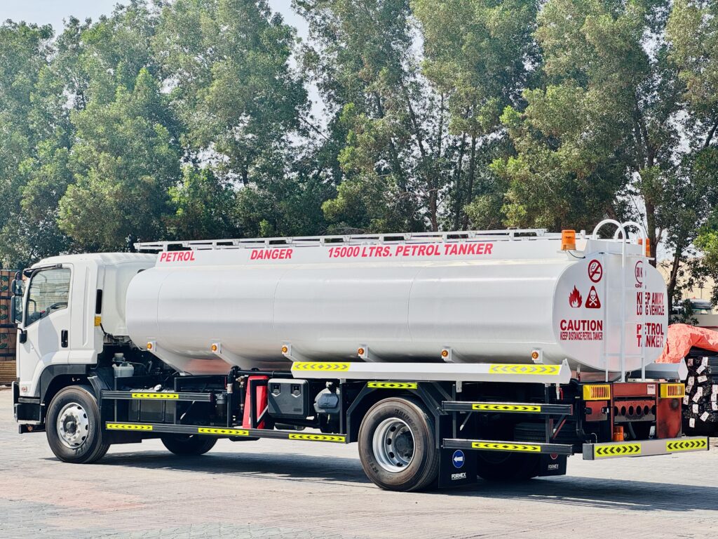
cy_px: 270
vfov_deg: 19.1
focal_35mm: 77
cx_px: 359
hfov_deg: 25.3
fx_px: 1597
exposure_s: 1/1167
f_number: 2.8
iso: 25
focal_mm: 9
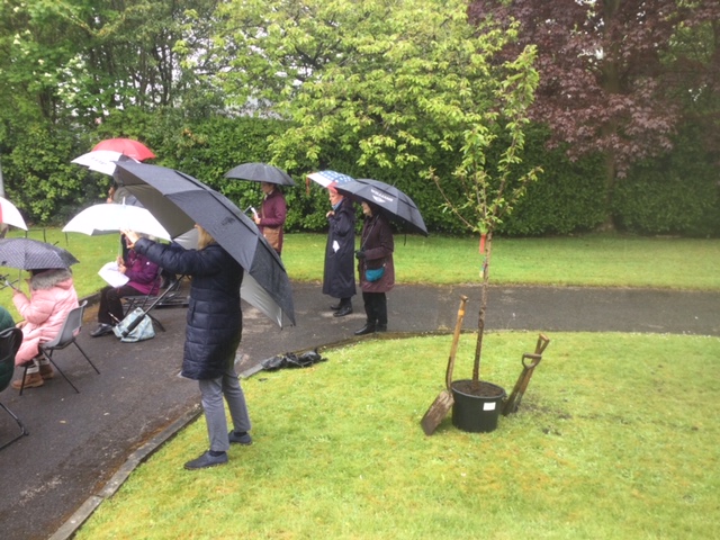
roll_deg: +0.6
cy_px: 270
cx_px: 360
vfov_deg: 45.4
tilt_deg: -14.4
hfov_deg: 58.4
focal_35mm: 31
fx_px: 645
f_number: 2.4
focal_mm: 3.3
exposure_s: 1/50
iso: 25
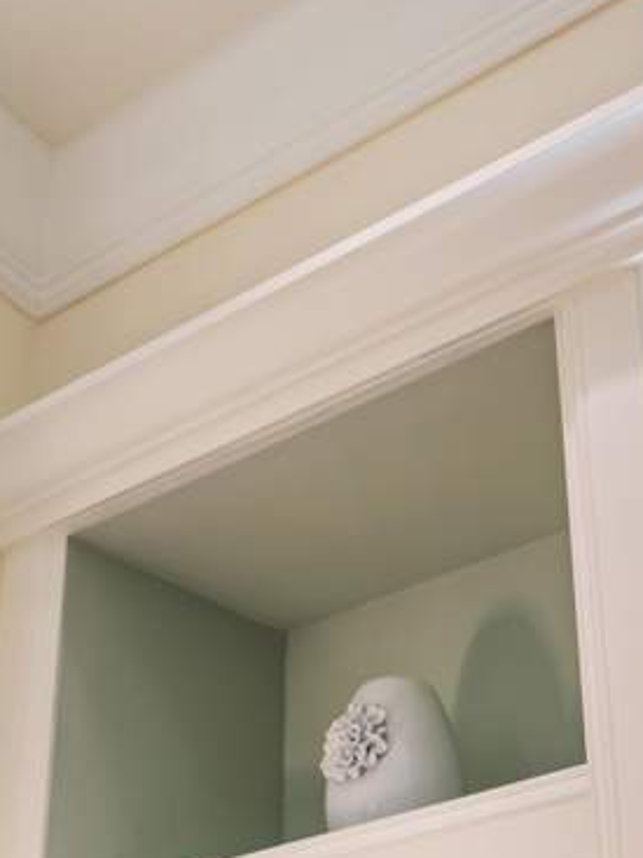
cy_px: 554
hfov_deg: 22.1
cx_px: 442
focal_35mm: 66
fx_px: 1636
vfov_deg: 29.2
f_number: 9
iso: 250
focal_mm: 35
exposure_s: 1/3
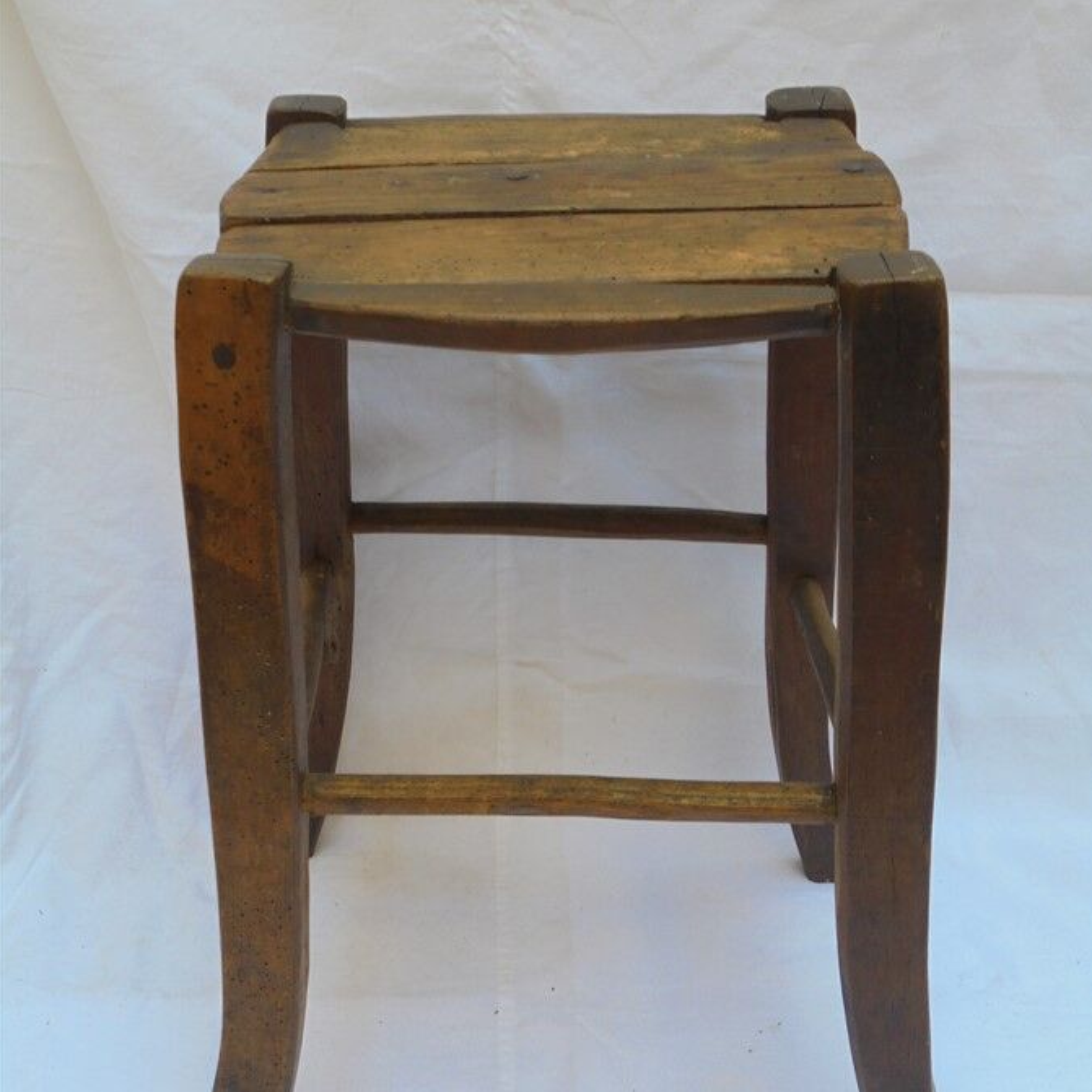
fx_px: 1820
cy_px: 705
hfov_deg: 33.4
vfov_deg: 33.2
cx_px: 546
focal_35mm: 51
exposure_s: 1/30
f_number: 4.5
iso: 100
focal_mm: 7.8
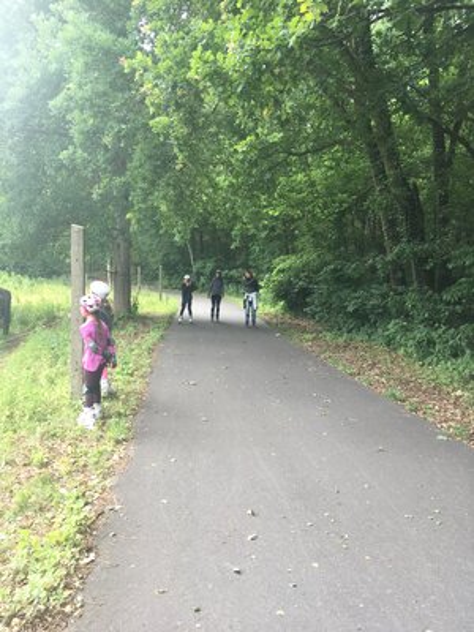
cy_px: 316
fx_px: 529
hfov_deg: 48.2
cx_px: 237
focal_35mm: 29
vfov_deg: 61.7
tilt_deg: -5.7
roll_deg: -3.2
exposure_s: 1/100
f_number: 2.2
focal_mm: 4.15
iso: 40
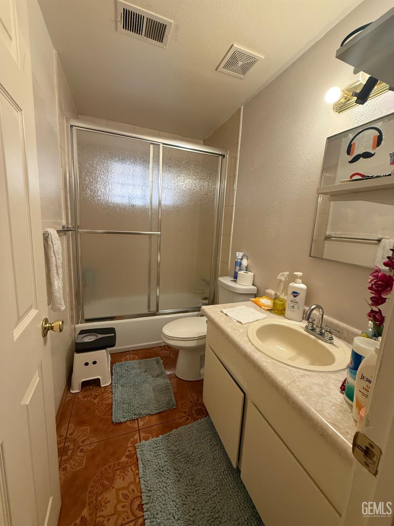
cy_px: 263
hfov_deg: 85.7
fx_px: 212
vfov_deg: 102.1
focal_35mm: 14
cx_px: 197
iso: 250
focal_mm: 2.22
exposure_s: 1/60
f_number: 2.2
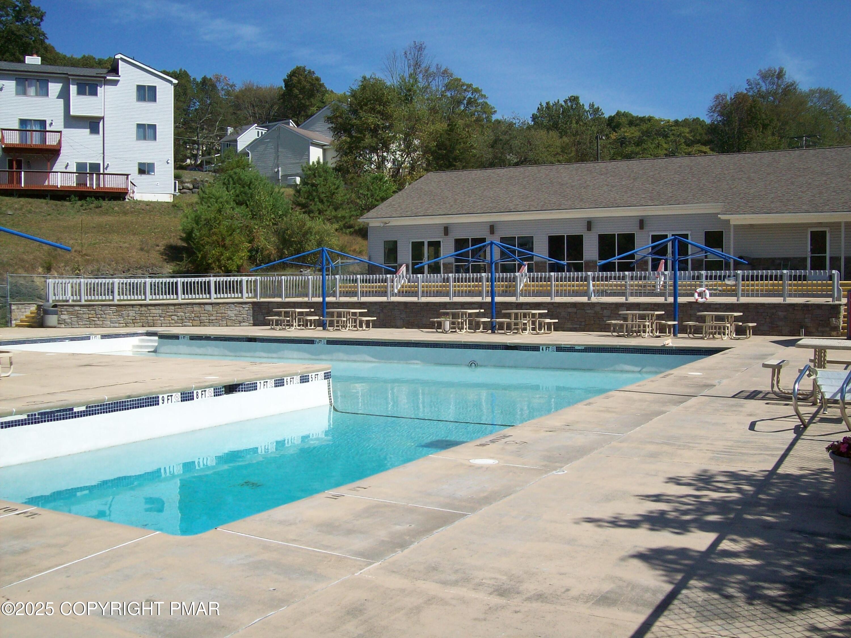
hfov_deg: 51.4
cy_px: 319
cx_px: 426
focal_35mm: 36
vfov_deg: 39.7
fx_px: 885
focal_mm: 6
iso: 80
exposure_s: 1/684
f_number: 4.8
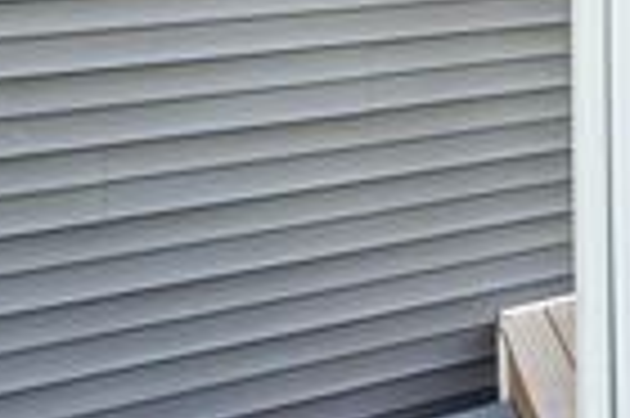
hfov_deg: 26.7
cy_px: -196
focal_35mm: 57
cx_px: 909
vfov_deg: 20.5
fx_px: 996
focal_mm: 16
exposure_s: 1/125
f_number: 8
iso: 400
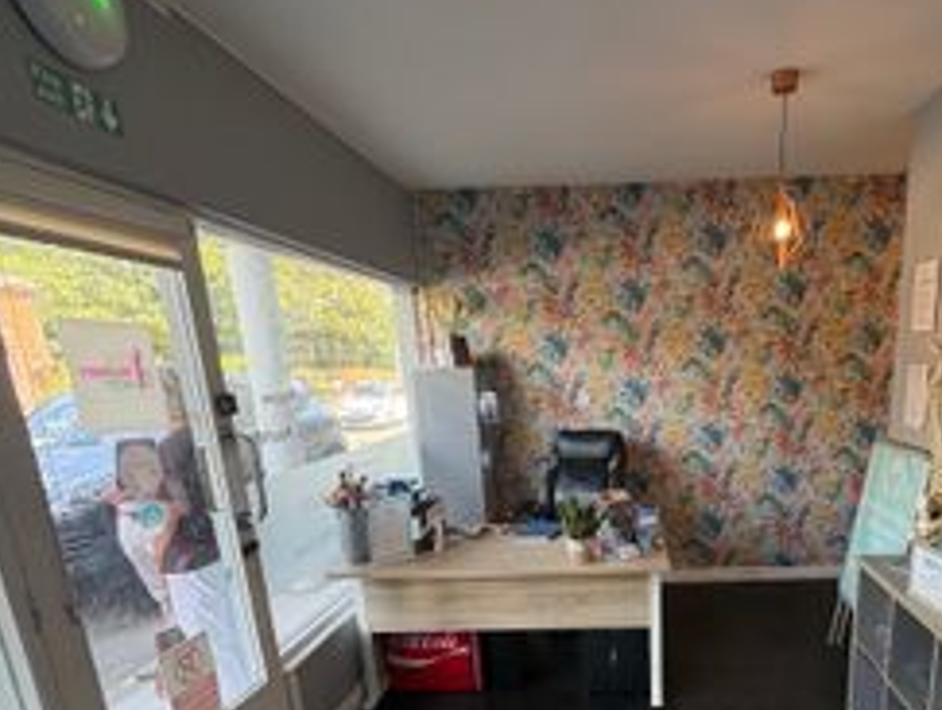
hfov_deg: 71.9
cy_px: 528
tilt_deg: -14.5
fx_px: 627
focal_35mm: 23
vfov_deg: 56.3
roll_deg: +2.4
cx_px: 620
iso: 160
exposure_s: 1/99
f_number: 2.2
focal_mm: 2.22
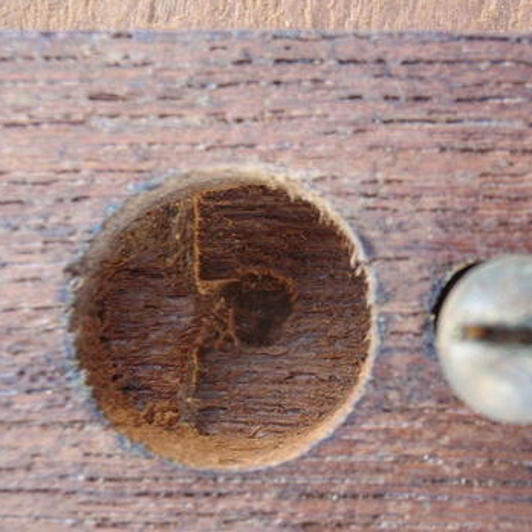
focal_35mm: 65
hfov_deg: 26.1
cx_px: 408
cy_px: 303
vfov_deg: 26.5
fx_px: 1130
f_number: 3.9
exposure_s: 1/40
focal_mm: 7.25
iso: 200
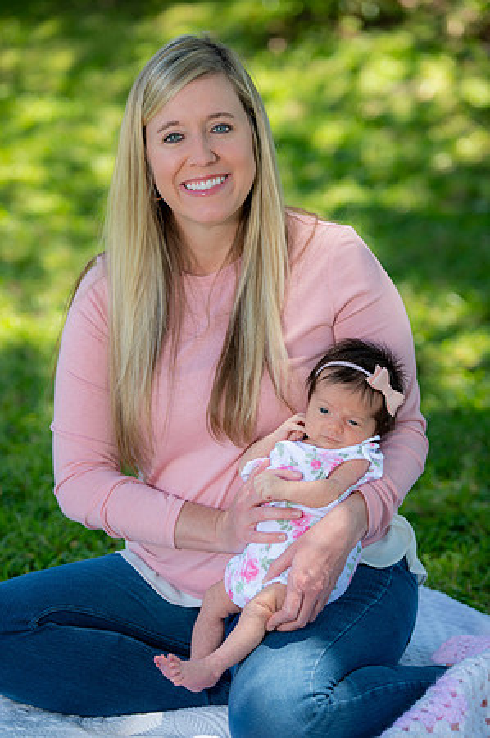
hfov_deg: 11.8
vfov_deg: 17.7
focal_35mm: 116
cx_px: 245
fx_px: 2374
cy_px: 369
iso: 100
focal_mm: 116
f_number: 2.8
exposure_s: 1/250
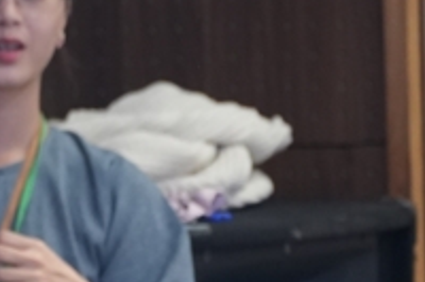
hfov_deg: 2.8
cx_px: -141
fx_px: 8646
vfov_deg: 1.9
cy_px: 458
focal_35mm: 733
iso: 2500
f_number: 2.8
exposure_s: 1/125
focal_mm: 150
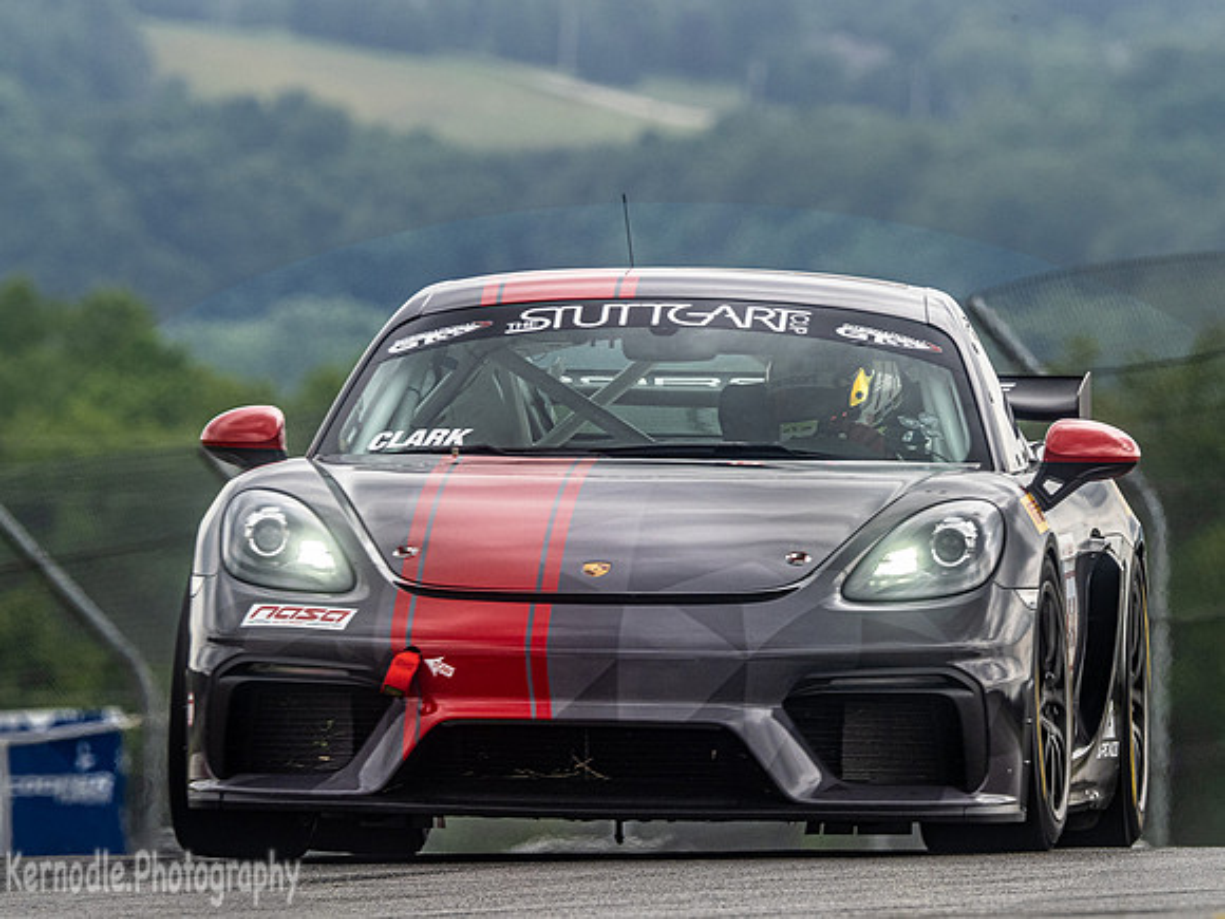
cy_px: 511
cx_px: 681
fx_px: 33112
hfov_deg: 2.1
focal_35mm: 936
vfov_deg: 1.6
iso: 320
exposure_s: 1/320
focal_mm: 420
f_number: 7.1
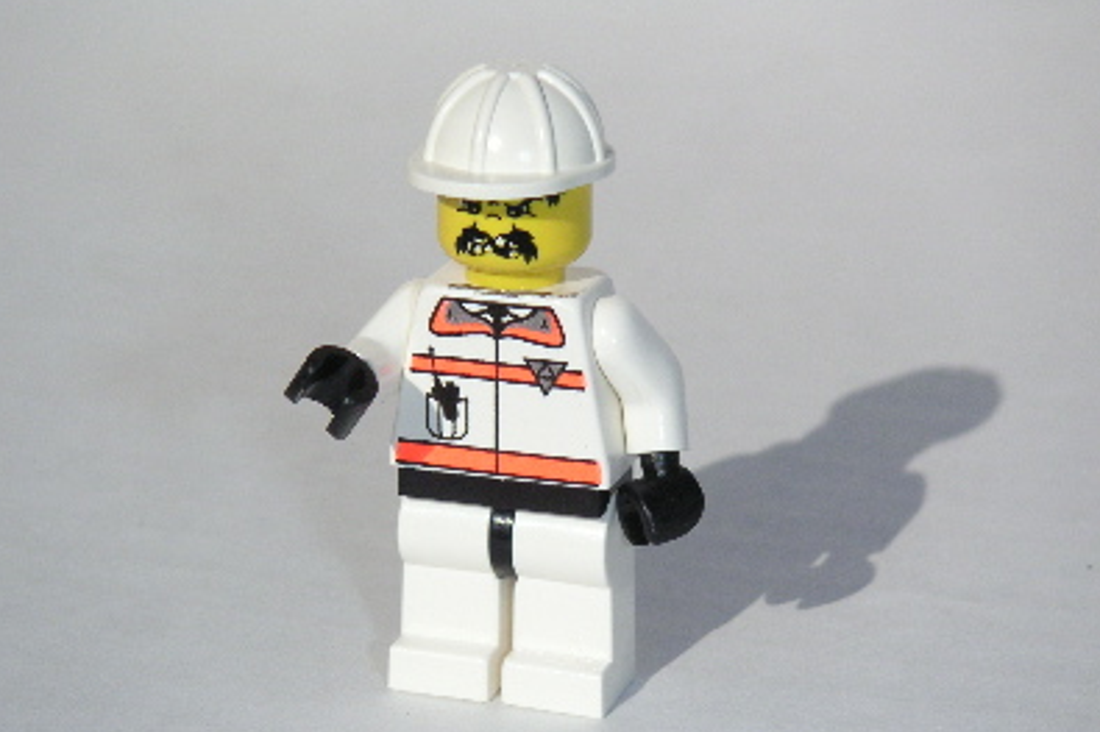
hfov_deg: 17.5
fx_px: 3573
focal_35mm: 117
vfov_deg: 11.7
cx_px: 546
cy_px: 379
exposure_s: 1/1000
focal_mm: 17.1
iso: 160
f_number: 8
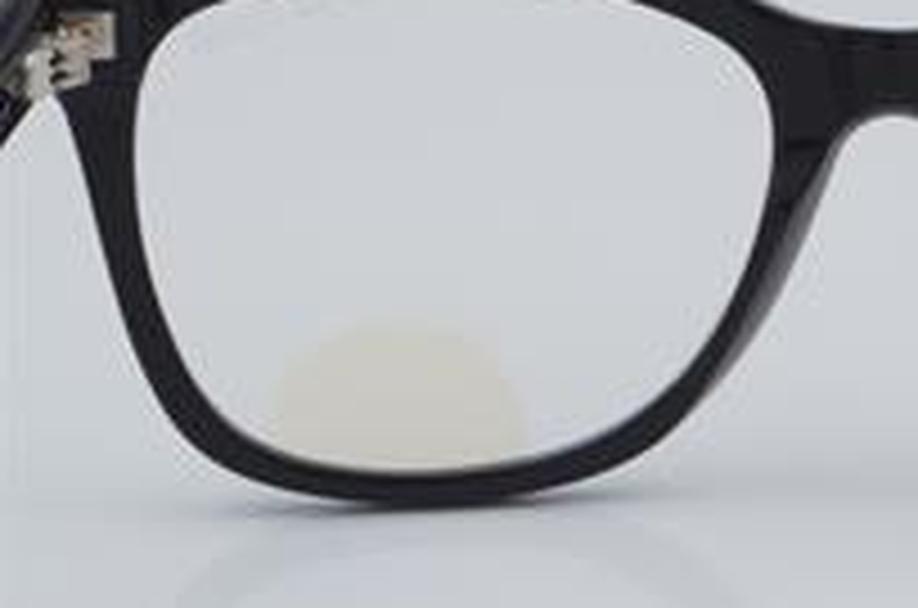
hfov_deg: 12.6
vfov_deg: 8.4
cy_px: 185
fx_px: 4121
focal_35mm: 162
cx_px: 896
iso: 100
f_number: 32
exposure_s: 1/4
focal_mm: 55
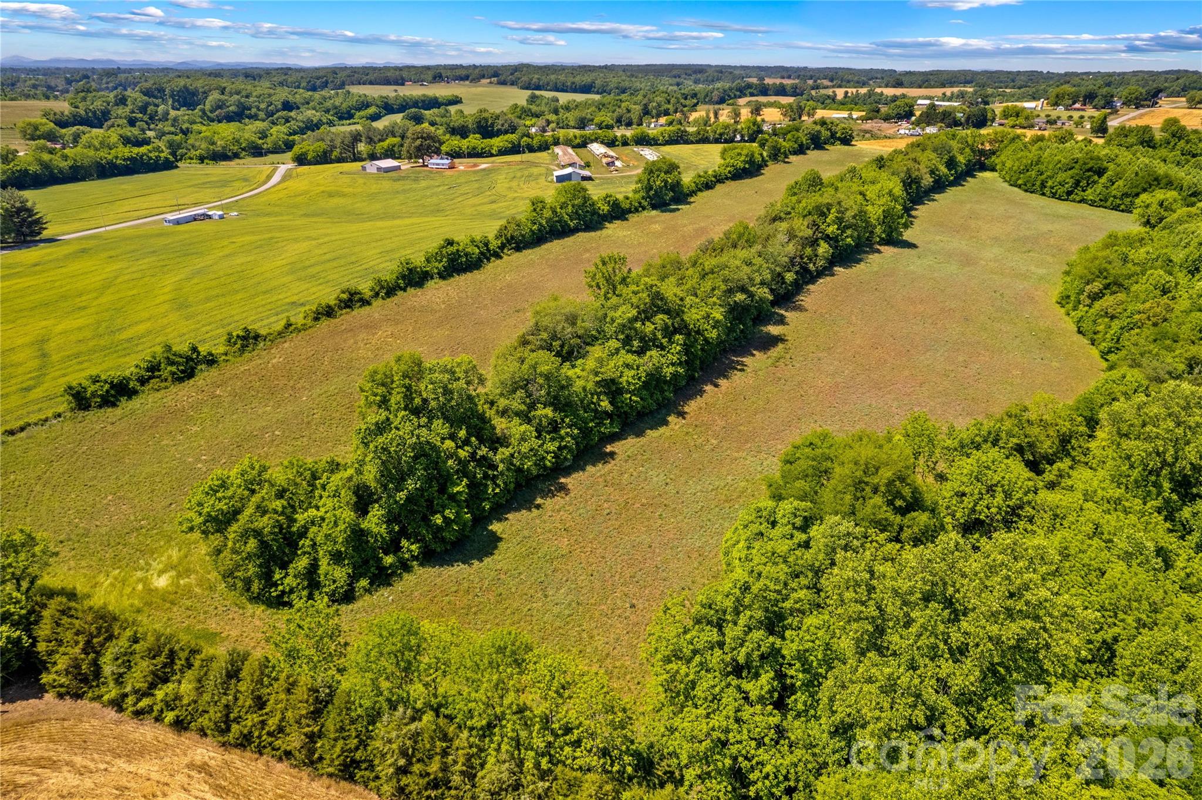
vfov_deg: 57.2
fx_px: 734
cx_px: 601
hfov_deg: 78.6
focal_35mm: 22
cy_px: 400
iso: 140
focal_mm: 8.38
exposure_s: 1/1000
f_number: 2.8
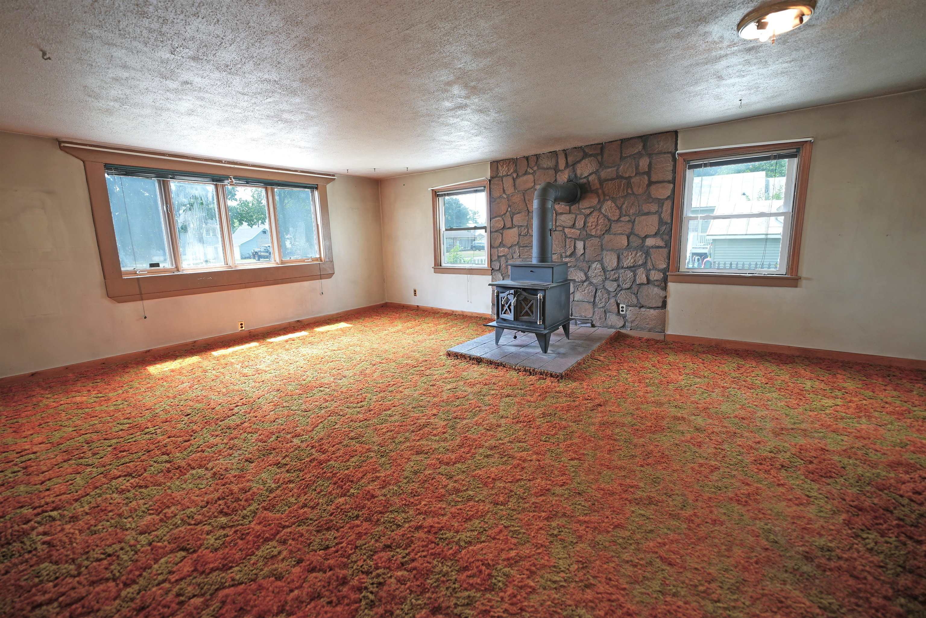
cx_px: 463
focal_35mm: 14
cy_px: 309
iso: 125
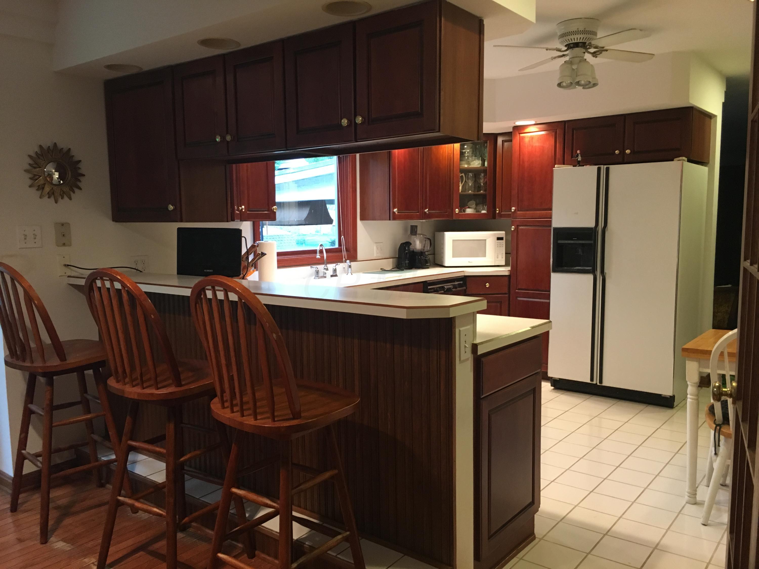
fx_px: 636
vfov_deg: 48.2
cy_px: 284
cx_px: 380
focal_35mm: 29
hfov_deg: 61.7
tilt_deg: -5.9
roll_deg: +0.9
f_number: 2.2
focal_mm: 4.15
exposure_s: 1/30
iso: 125
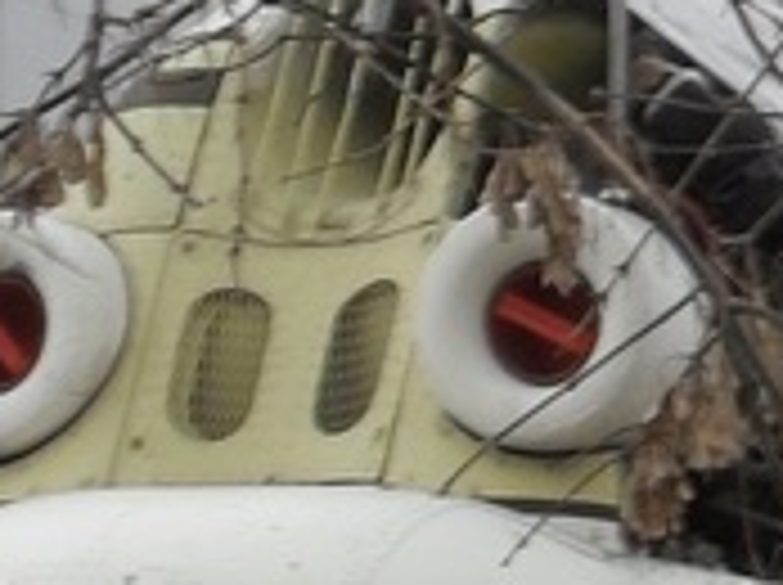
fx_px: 5850
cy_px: 482
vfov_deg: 5.7
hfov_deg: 7.6
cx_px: 814
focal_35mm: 259
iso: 100
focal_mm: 7.8
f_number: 4.5
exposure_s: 1/45
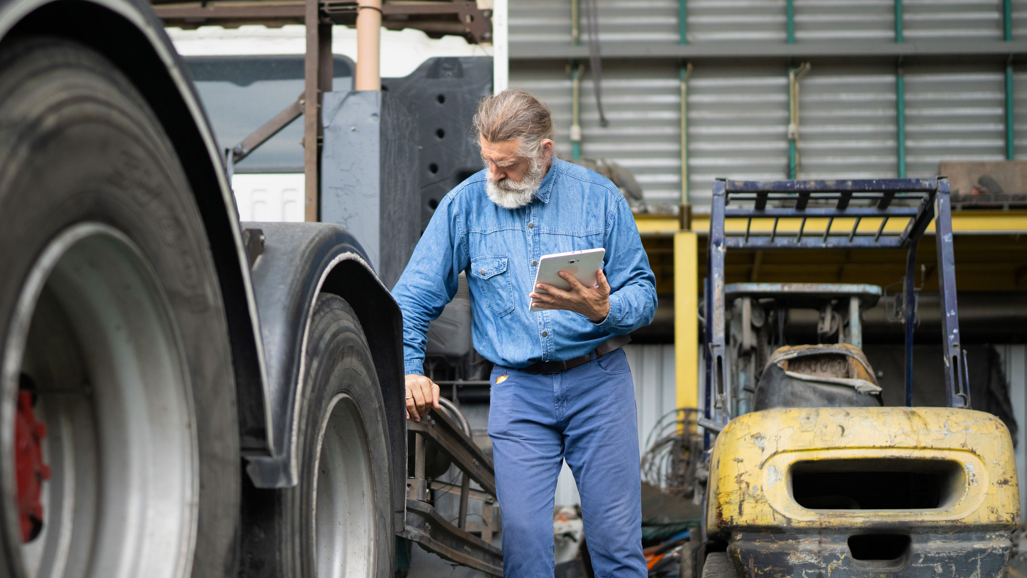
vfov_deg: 22.6
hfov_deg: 38.9
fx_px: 1443
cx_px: 391
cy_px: 263
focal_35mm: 53
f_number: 1.4
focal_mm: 35
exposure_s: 1/2000
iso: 800
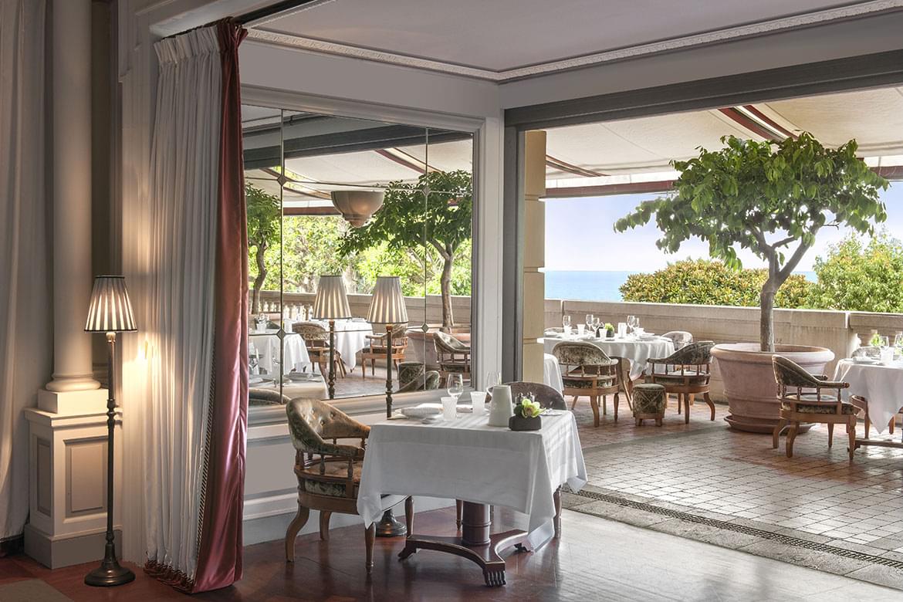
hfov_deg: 48.5
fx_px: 1003
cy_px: 301
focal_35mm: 40
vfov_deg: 33.4
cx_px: 452
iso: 200
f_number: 11
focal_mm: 40
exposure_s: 1/8
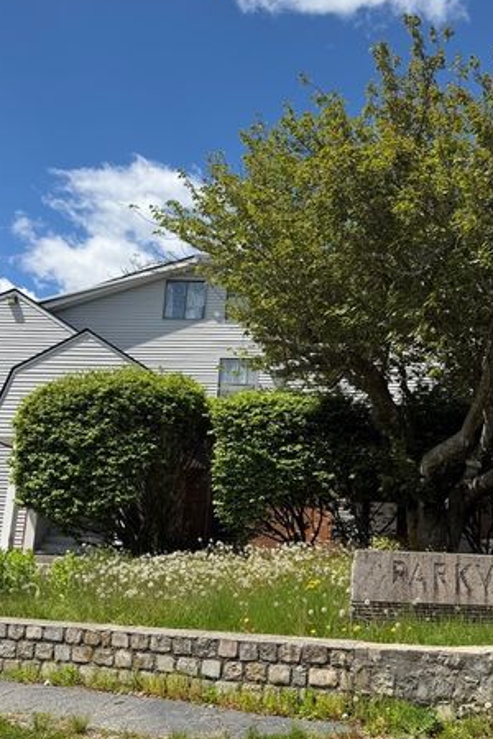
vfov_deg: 51.9
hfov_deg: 35.5
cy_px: 367
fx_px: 760
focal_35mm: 37
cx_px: 334
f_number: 1.78
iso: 80
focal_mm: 6.76
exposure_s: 1/3759
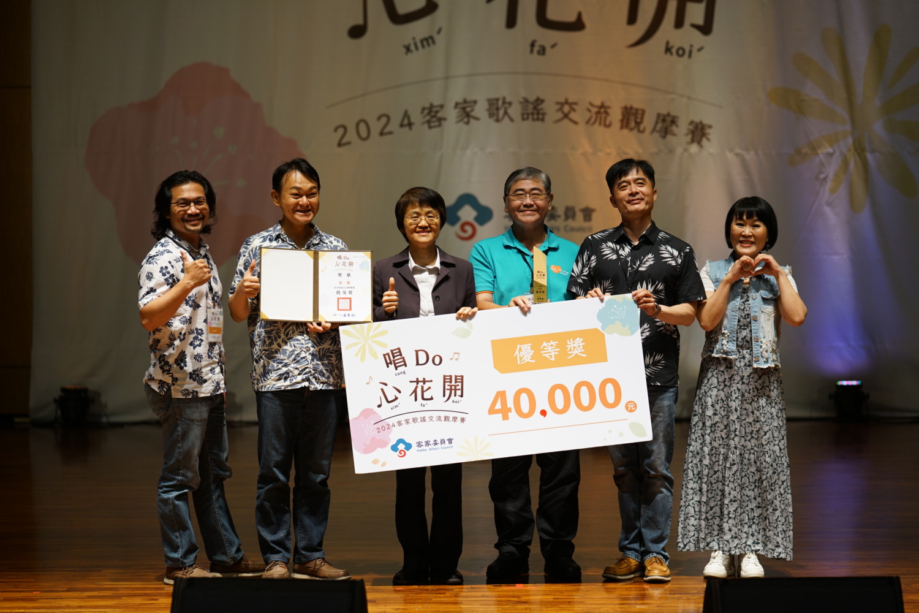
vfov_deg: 12.6
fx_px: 2782
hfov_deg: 18.8
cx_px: 460
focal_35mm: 109
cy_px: 306
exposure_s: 1/320
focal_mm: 109
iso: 640
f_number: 2.8
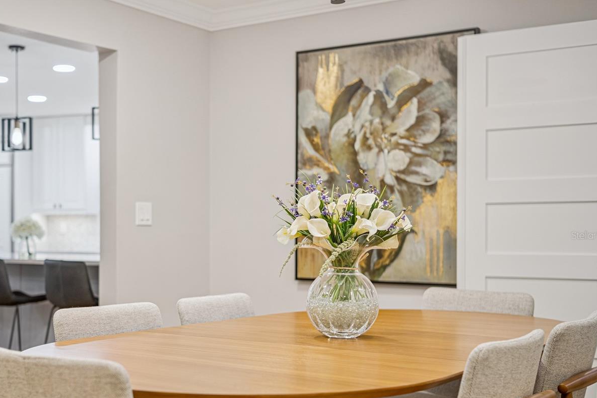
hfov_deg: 36.6
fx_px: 895
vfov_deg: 25.0
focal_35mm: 54
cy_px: 235
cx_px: 213
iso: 800
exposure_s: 1/250
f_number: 2.5
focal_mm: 40
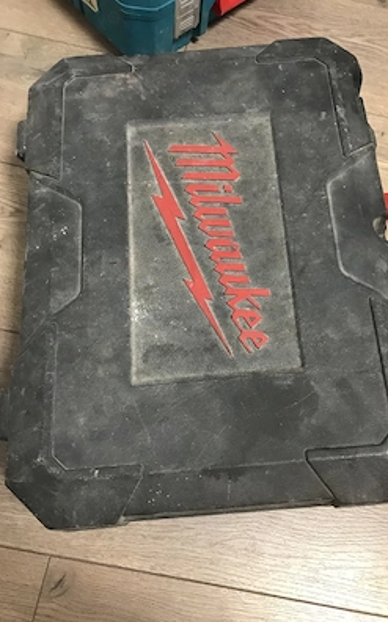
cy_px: 311
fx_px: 508
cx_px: 223
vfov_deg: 62.9
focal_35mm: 30
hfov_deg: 41.7
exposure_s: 1/14
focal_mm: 3.99
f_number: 1.8
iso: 100
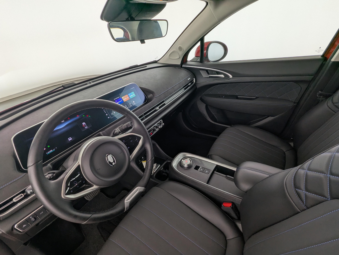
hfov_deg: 94.4
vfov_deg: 78.2
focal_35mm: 16
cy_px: 128
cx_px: 170
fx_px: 157
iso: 40
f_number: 2.2
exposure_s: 1/71.7
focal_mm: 2.35
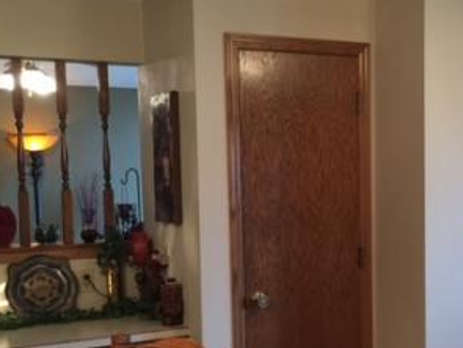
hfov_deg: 33.2
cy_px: 234
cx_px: 336
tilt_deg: -3.1
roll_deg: -0.2
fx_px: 763
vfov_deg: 25.6
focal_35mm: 57
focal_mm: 4.15
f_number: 2.2
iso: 100
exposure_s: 1/10
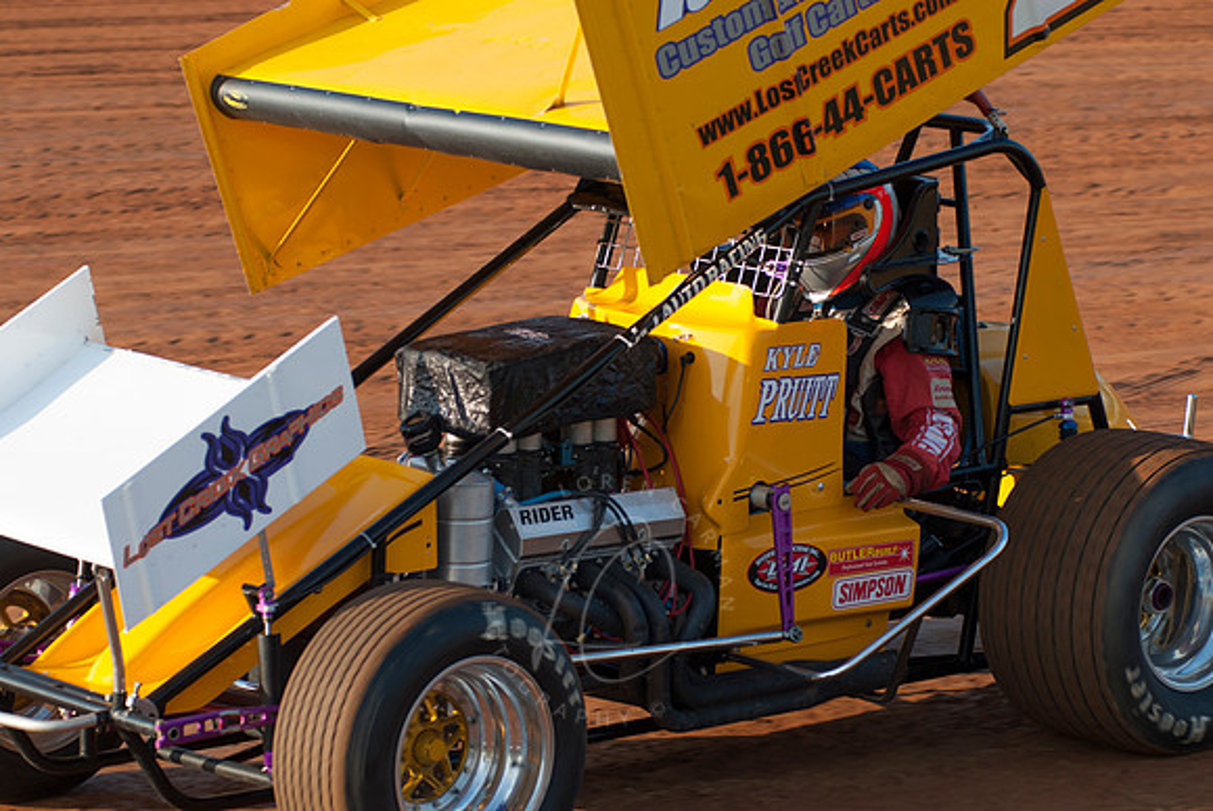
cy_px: 406
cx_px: 606
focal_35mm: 120
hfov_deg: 17.0
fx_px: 4047
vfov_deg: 11.4
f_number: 4
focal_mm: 80
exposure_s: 1/400
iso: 100
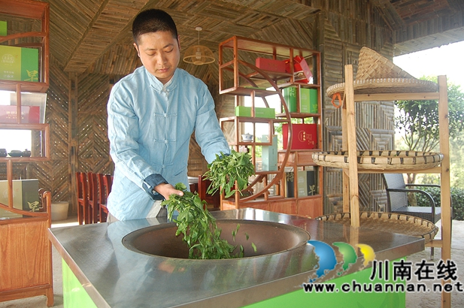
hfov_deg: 65.5
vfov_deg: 46.3
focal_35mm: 28
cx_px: 238
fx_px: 361
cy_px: 152
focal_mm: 18
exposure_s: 1/200
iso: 400
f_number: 3.5
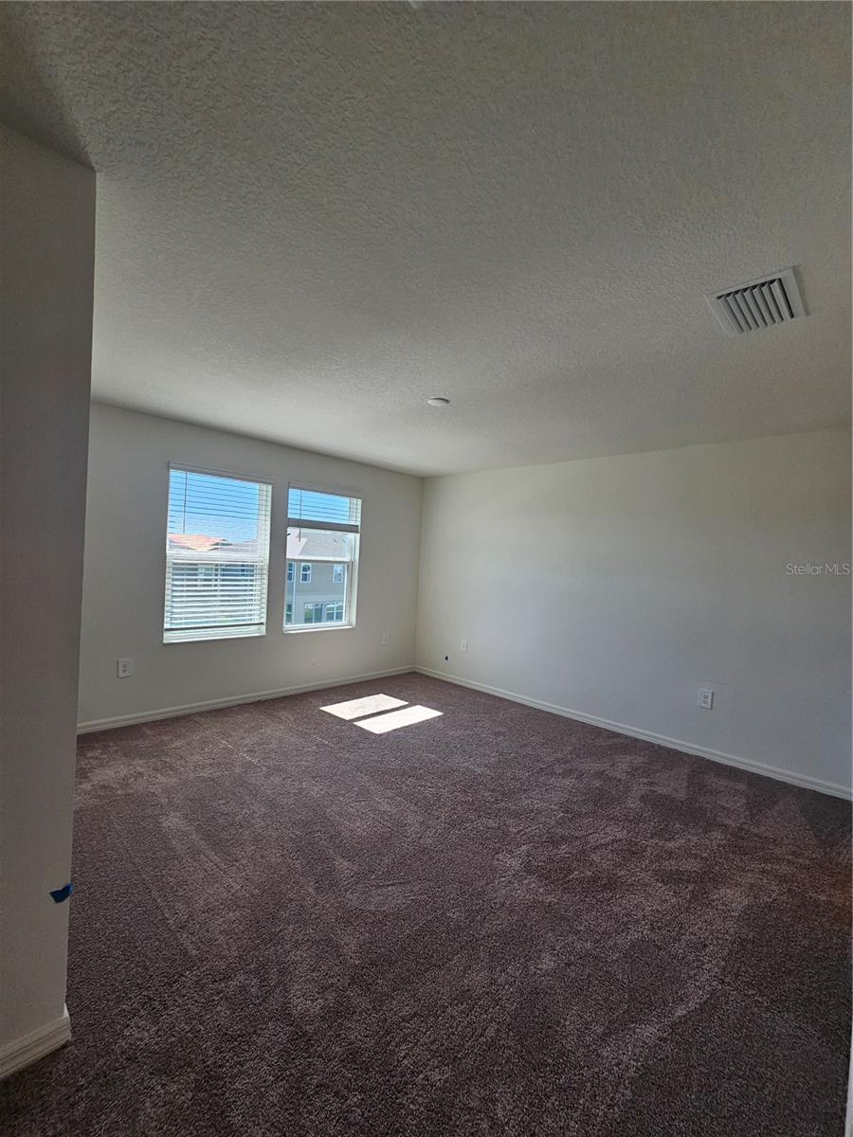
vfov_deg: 106.2
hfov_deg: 89.9
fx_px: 427
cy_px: 568
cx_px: 426
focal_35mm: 13
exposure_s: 1/359
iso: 100
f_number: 2.2
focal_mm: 2.2
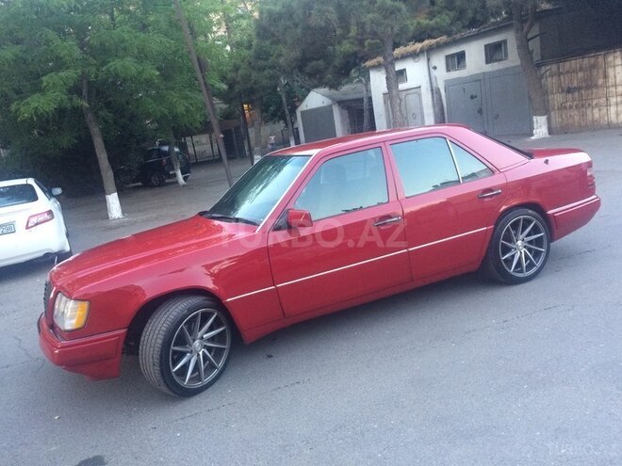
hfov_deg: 61.7
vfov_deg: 48.2
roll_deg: +9.6
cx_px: 311
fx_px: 521
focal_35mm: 29
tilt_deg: -14.4
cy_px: 233
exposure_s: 1/33
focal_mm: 4.15
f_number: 2.2
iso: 200
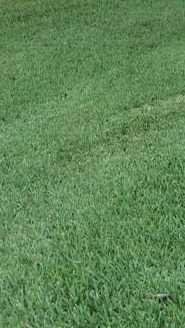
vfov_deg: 20.4
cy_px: 11
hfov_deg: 11.2
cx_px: 315
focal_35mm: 102
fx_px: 888
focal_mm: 4.12
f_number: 2.2
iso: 32
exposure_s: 1/157
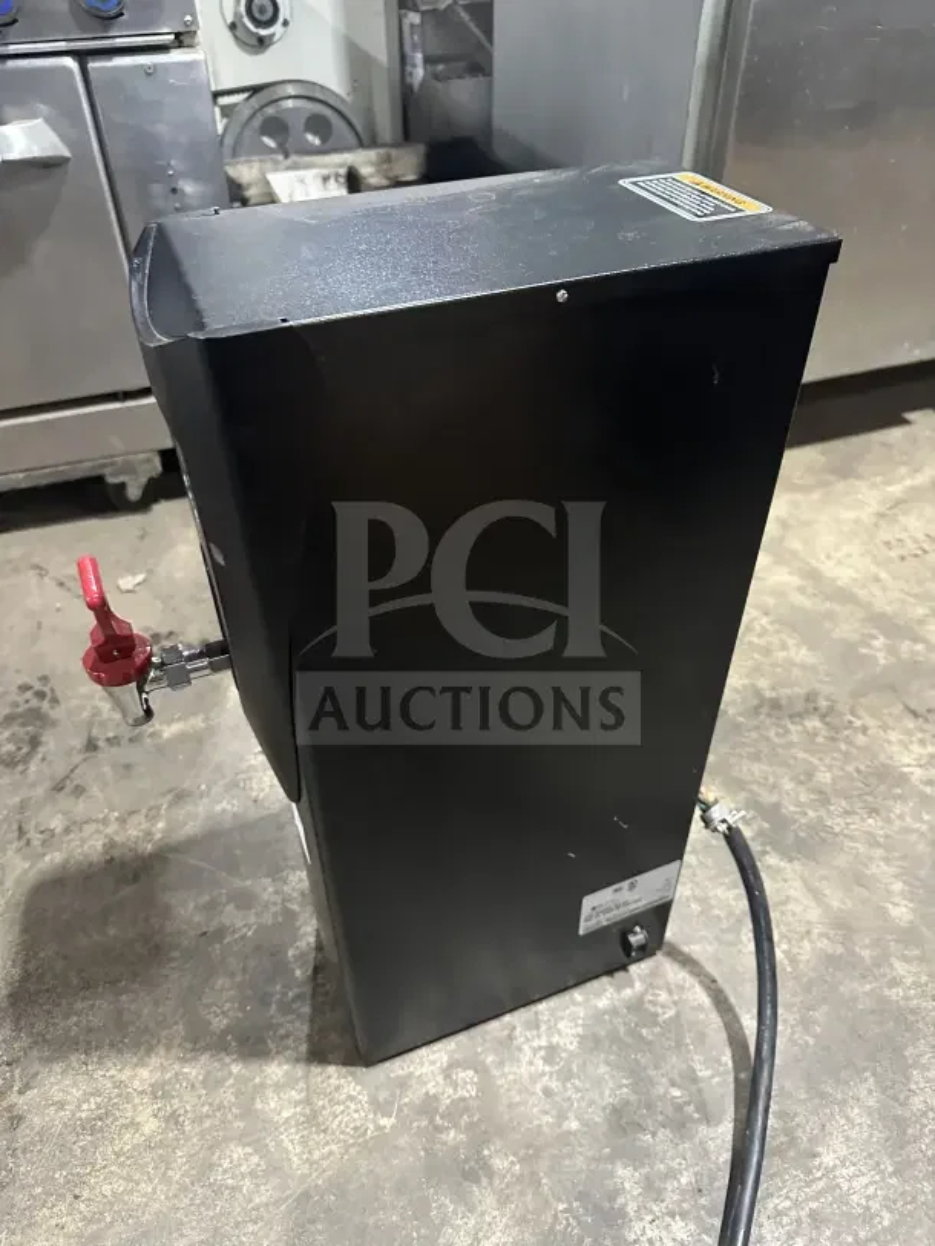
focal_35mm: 24
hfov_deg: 56.8
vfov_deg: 71.6
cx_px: 468
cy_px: 623
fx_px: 864
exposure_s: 1/60
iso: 800
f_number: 1.78
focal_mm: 6.86
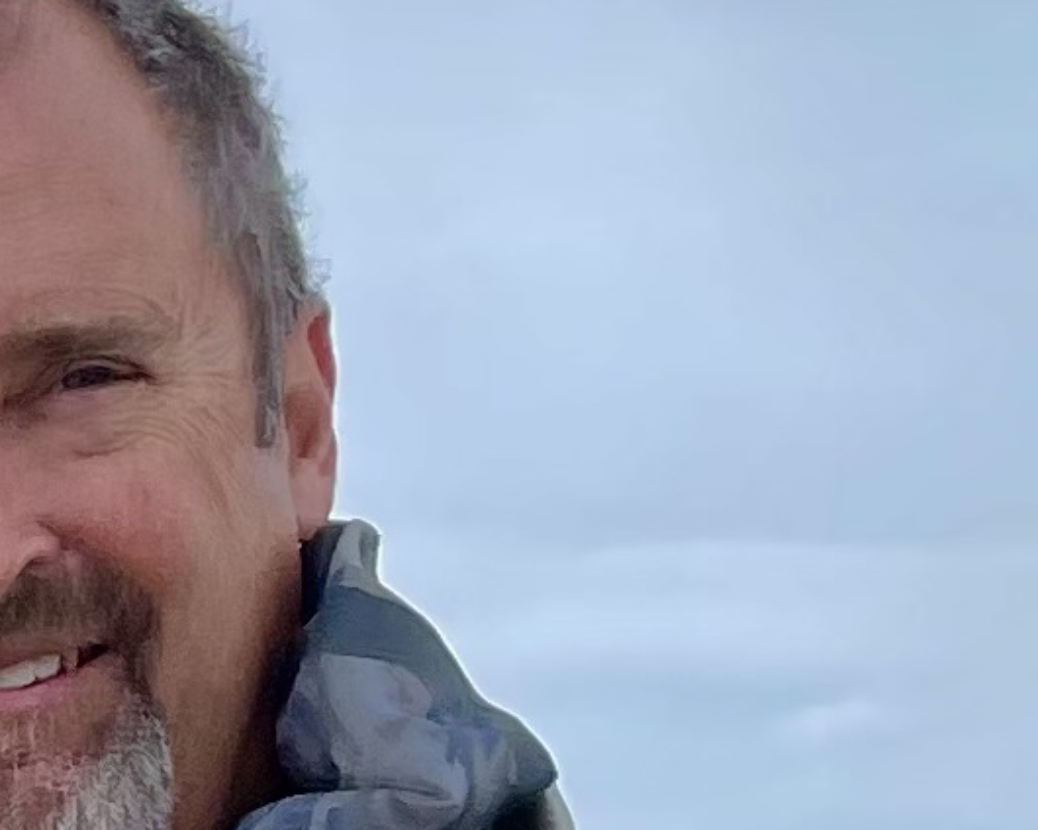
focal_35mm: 127
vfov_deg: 10.0
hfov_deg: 13.7
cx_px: -791
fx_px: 3902
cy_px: 2229
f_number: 1.6
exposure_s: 1/1304
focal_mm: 4.2
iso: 32
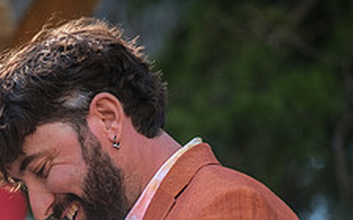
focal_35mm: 532
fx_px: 5112
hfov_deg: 3.9
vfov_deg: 2.5
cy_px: 301
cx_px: -36
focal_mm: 134.4
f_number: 3.6
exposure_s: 1/210
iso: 400
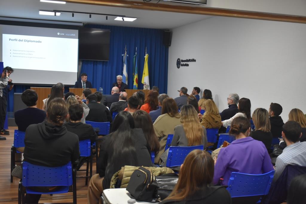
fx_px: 383
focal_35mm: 45
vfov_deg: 29.9
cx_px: 153
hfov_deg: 43.6
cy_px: 102
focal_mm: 30
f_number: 4.5
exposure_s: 1/100
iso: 1600
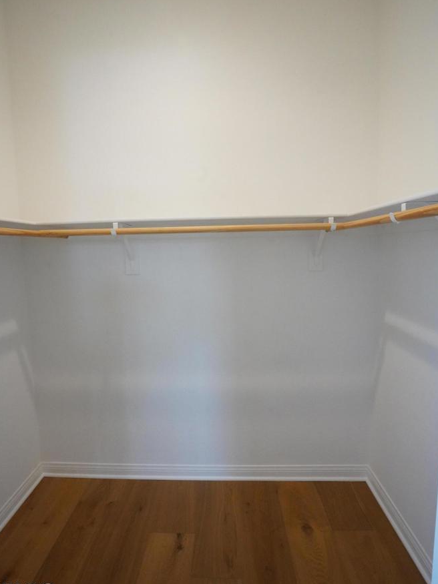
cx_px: 214
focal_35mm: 18
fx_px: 304
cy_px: 281
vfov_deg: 87.7
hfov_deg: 71.6
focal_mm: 16
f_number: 11
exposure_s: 1/200
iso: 12800
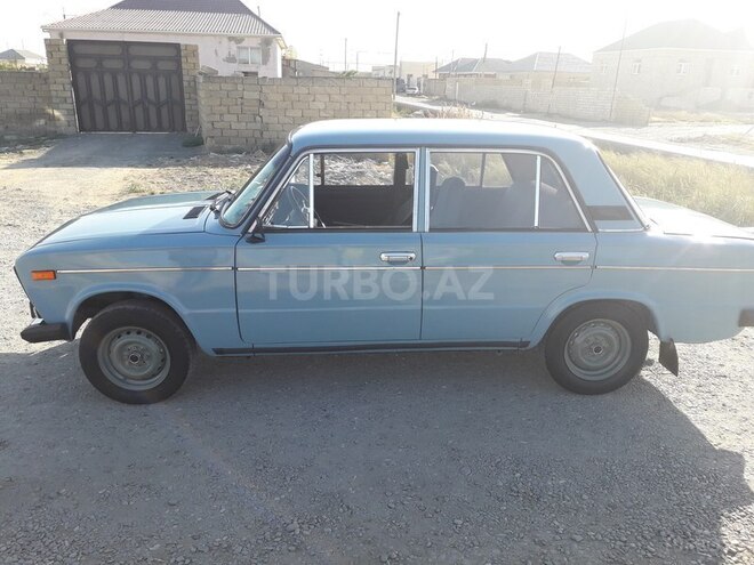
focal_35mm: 27
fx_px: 588
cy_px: 282
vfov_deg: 51.4
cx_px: 377
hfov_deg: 65.3
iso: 40
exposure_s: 1/560
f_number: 1.9
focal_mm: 3.6
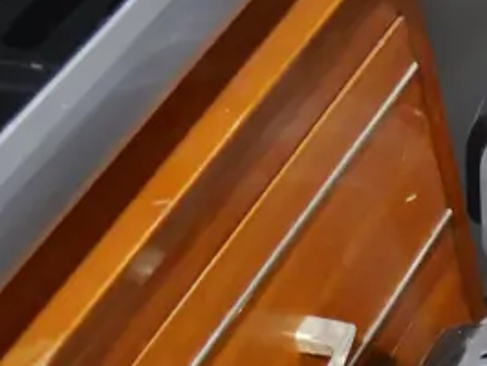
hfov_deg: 13.9
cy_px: 616
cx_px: 934
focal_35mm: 123
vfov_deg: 11.4
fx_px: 1732
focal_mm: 16
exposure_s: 1/60
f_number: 3.6
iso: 1600
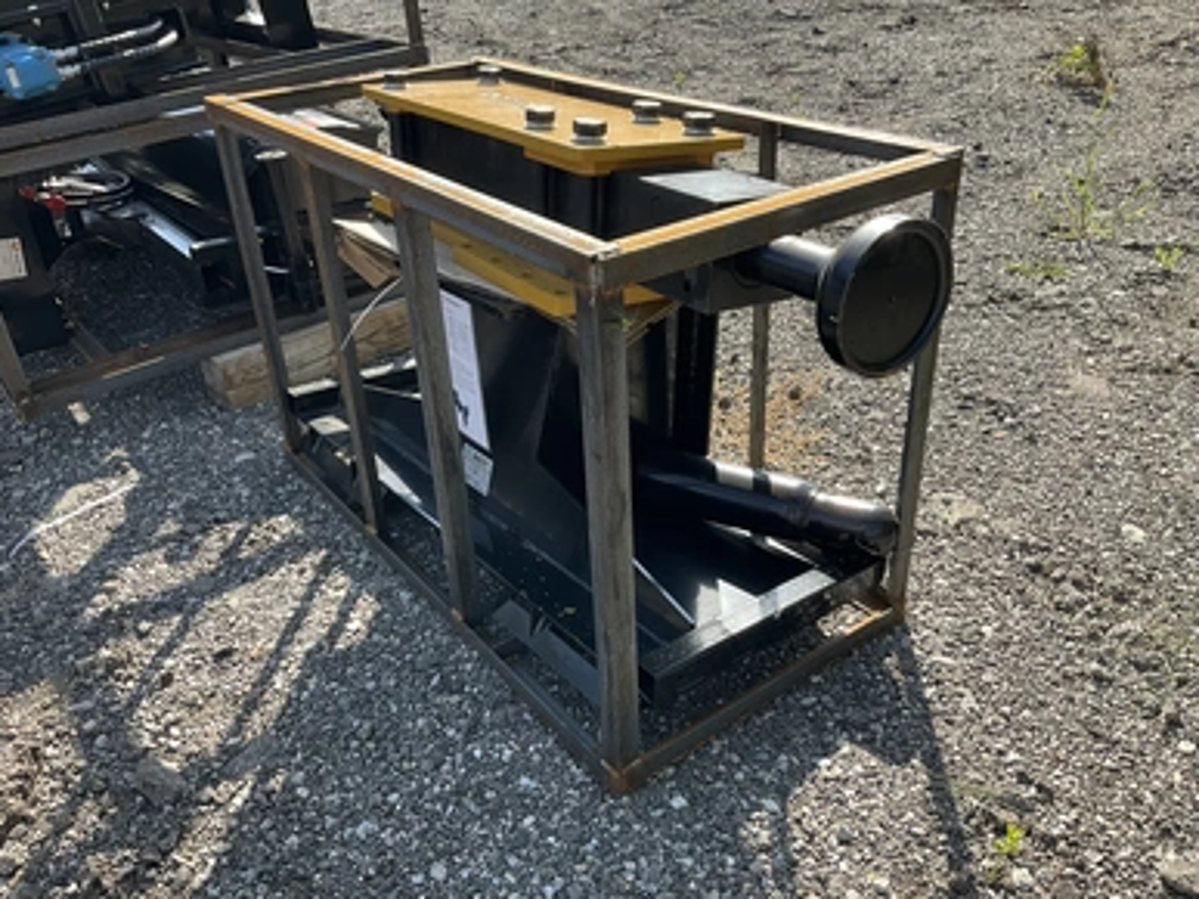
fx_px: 1039
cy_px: 437
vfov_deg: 46.8
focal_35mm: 30
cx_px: 598
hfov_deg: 60.0
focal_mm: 3
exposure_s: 1/495
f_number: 1.8
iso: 25
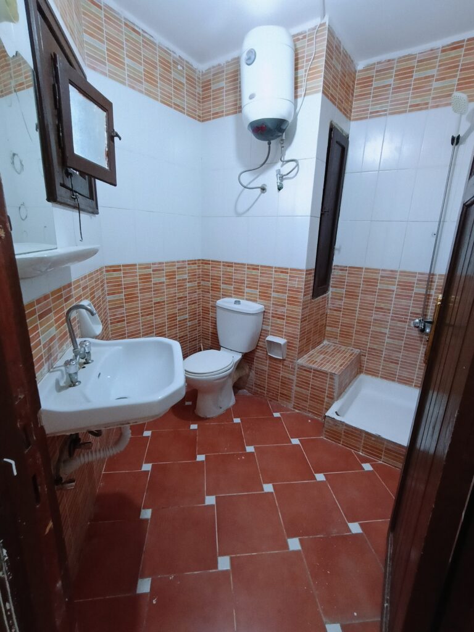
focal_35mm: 16
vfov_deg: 94.5
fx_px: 292
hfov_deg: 78.1
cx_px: 237
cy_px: 316
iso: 400
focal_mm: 1.68
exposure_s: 1/16.7
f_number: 2.2
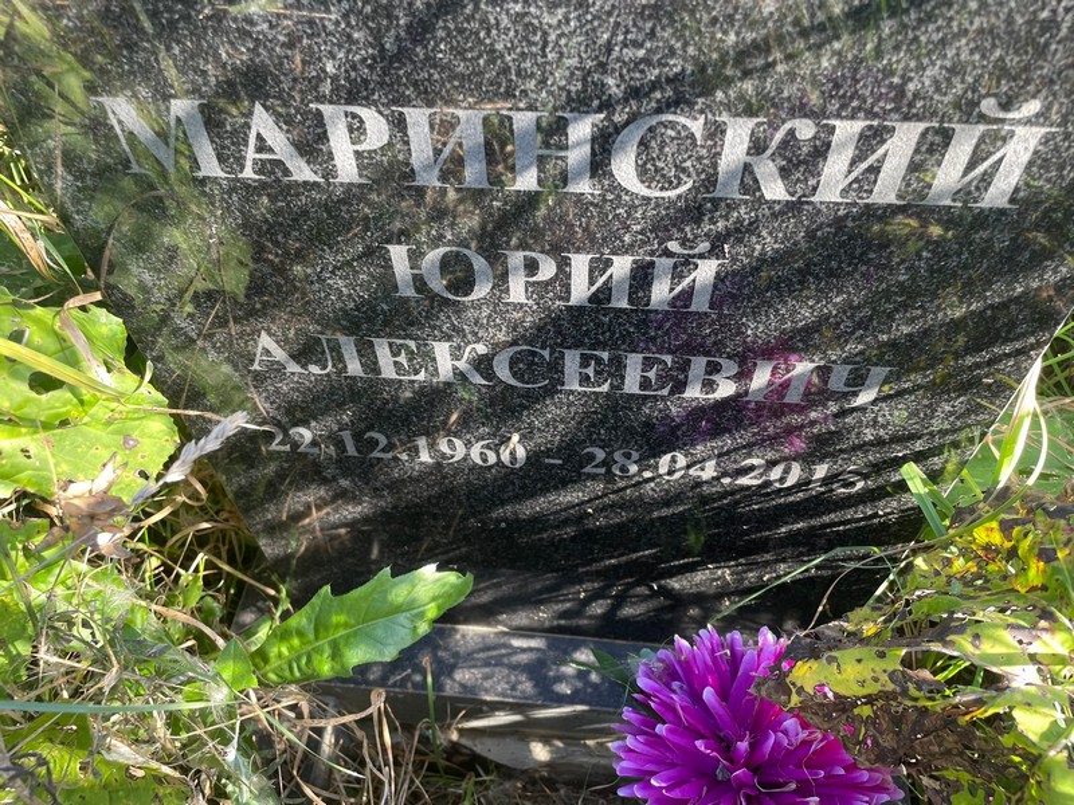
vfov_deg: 53.1
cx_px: 537
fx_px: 807
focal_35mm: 26
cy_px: 402
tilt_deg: -50.0
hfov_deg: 67.3
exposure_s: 1/121
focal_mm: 4.2
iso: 40
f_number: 1.6
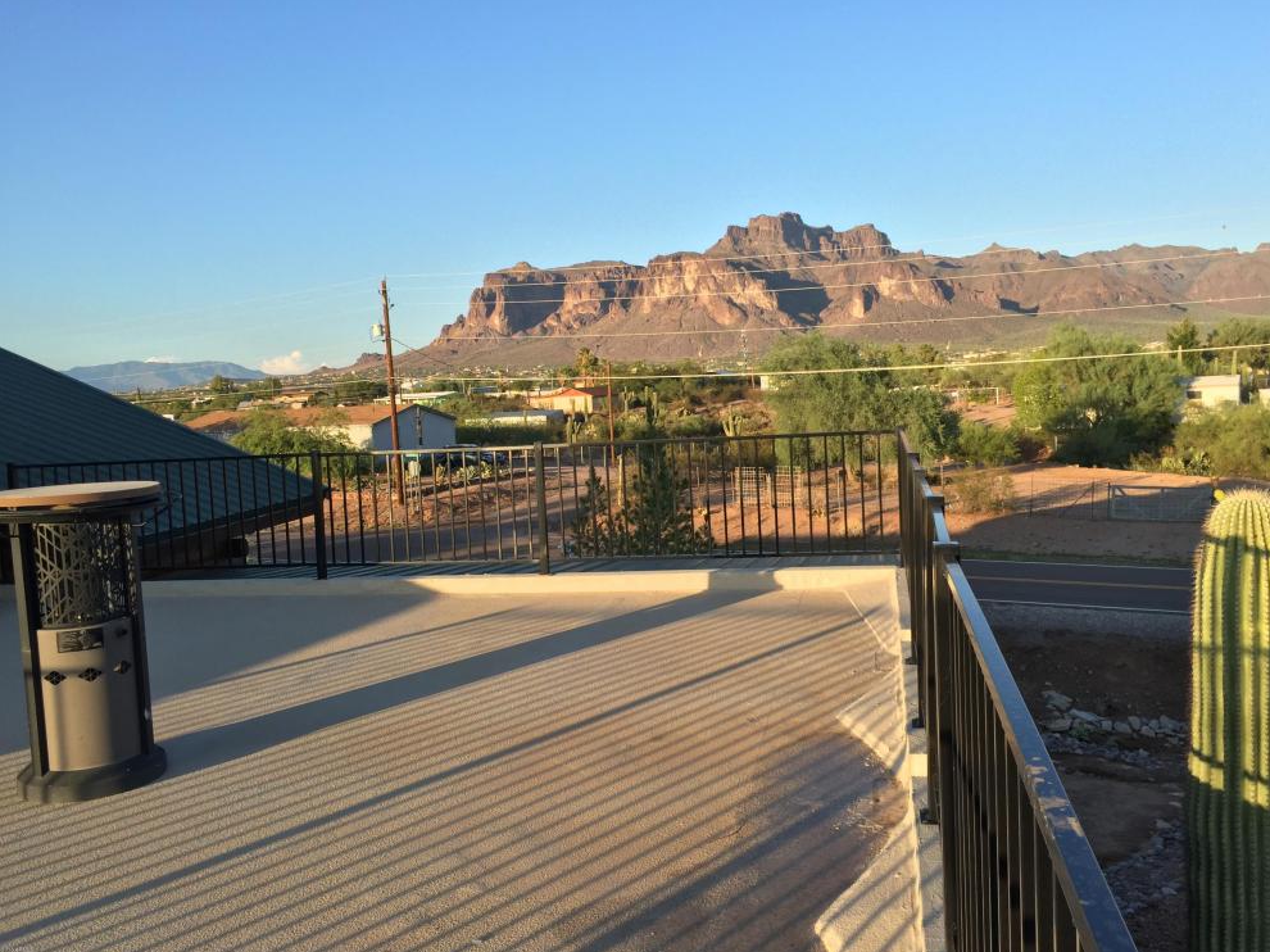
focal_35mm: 30
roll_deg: +1.7
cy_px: 488
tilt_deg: -5.5
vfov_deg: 46.8
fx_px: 1100
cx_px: 656
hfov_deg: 60.0
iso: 32
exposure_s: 1/760
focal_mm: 4.15
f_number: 2.2
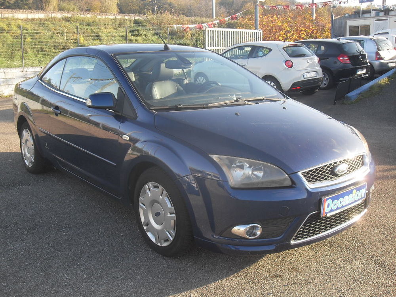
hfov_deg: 50.1
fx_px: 423
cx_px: 198
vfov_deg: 38.7
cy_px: 148
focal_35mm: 37
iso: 80
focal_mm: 6.3
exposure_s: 1/125
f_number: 2.8
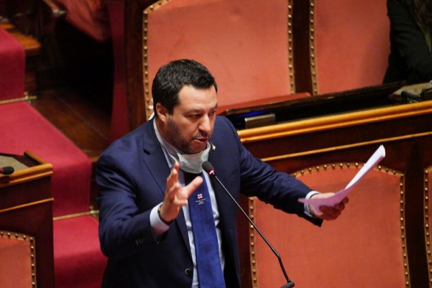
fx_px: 5664
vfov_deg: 2.9
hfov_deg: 4.4
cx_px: 192
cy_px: 149
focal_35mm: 472
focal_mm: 400
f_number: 5.6
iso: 12800
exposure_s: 1/160
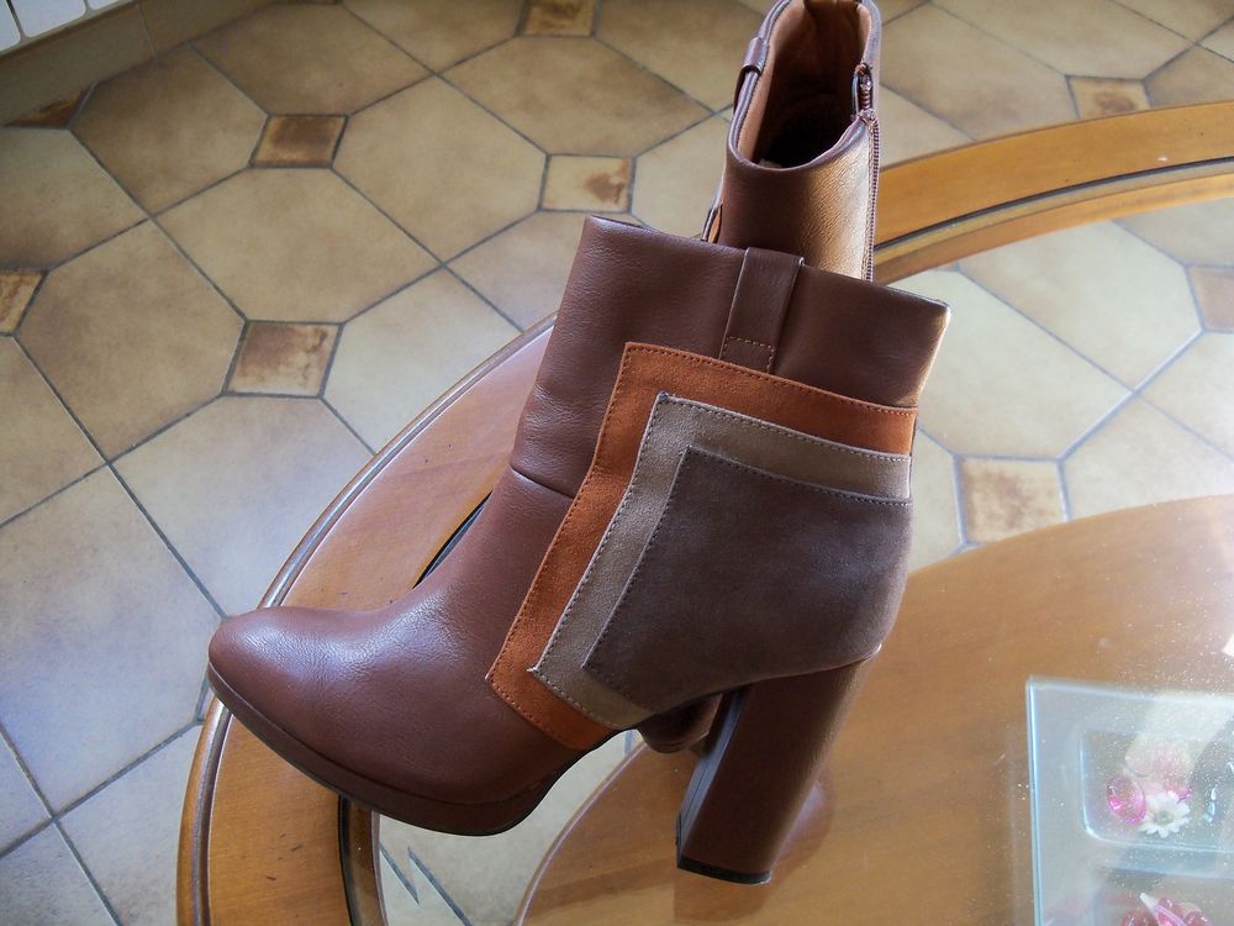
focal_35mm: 35
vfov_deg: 40.7
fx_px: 1248
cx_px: 617
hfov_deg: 52.6
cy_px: 463
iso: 200
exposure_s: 1/40
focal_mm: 6.2
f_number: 3.5
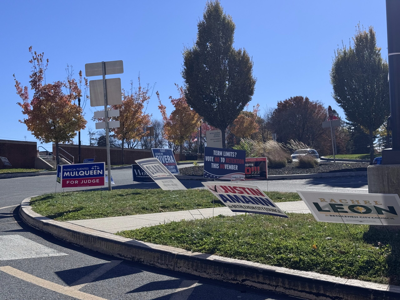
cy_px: 150
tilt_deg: +3.4
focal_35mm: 48
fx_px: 555
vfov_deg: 30.3
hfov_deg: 39.7
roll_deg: +0.8
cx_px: 200
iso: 64
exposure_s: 1/5848
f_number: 1.78
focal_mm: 6.76
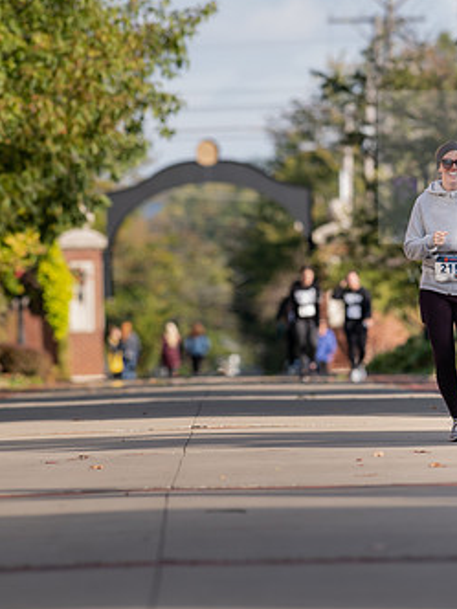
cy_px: 313
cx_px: 323
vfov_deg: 3.9
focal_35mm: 504
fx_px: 8872
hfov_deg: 3.0
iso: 250
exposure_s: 1/500
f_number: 5
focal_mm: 300
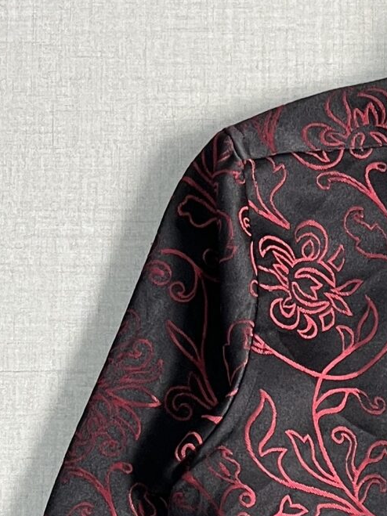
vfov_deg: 17.7
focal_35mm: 101
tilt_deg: -83.1
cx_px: 609
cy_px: 747
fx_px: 1506
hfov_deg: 13.6
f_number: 1.6
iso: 100
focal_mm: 5.1
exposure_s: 1/50
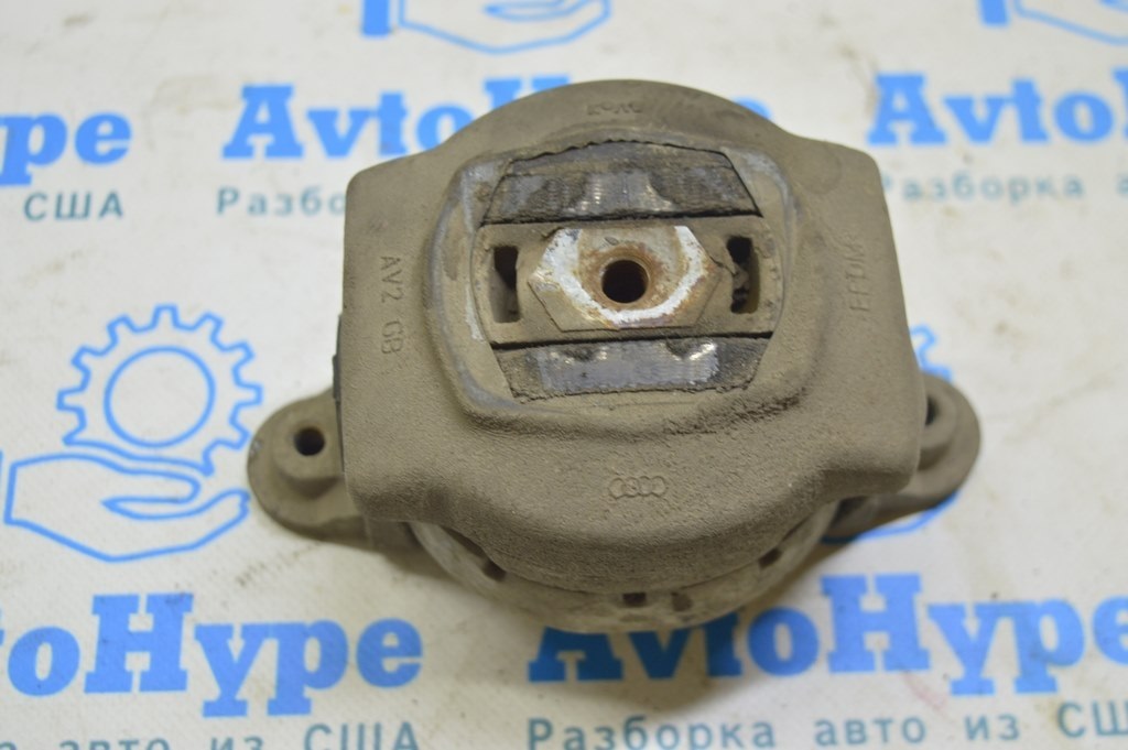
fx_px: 1785
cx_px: 564
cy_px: 375
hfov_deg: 35.1
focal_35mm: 57
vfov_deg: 23.7
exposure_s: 1/20
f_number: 5.6
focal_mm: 38
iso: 400
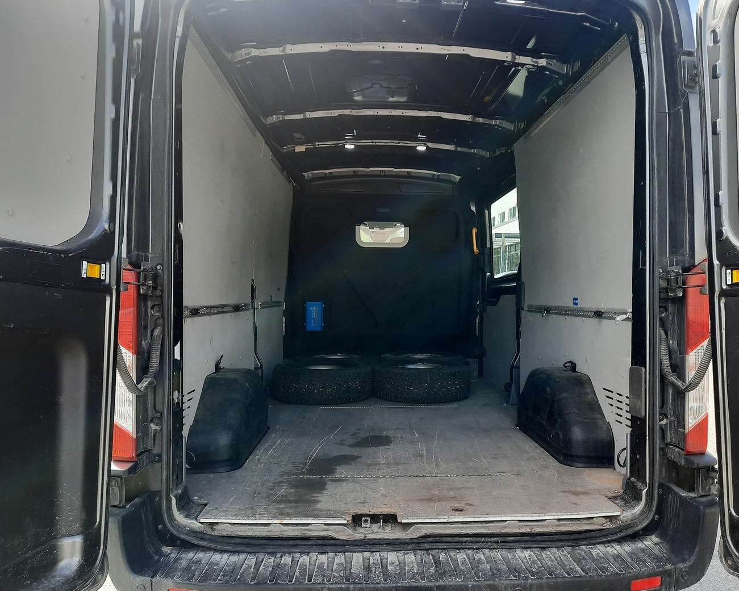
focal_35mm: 27
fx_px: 591
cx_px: 391
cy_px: 304
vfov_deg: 53.2
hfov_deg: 64.0
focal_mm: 4.6
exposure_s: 1/125
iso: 32
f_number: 2
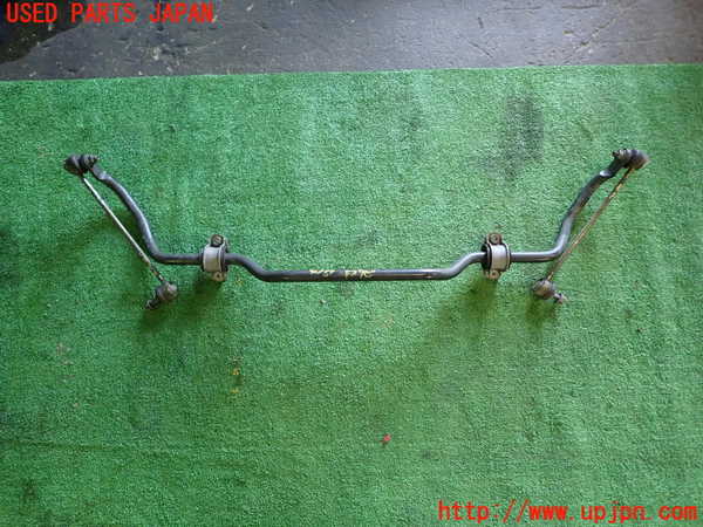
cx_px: 352
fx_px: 508
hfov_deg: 69.4
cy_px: 264
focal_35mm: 25
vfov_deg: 54.9
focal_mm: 4.5
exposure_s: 1/30
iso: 250
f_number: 2
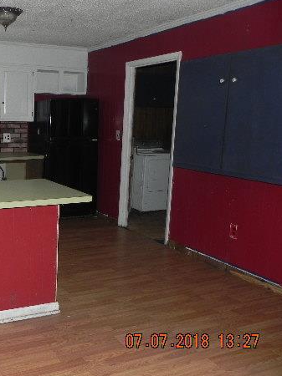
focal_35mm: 37
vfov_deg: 50.2
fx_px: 402
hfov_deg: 36.1
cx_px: 23
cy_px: 182
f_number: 2.8
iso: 200
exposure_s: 1/30
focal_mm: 4.6
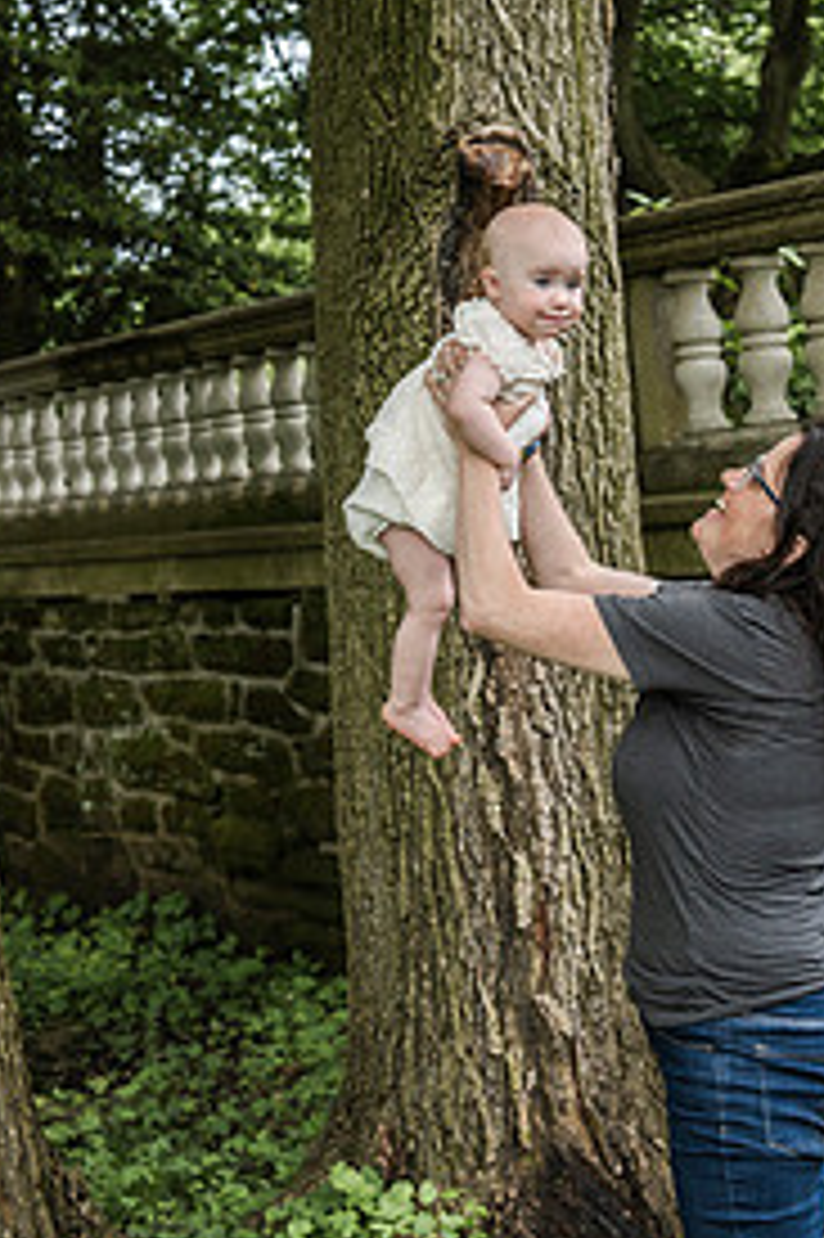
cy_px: 410
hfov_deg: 18.9
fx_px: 2475
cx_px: 536
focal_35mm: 72
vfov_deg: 27.9
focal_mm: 44
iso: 640
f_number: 4
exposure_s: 1/640
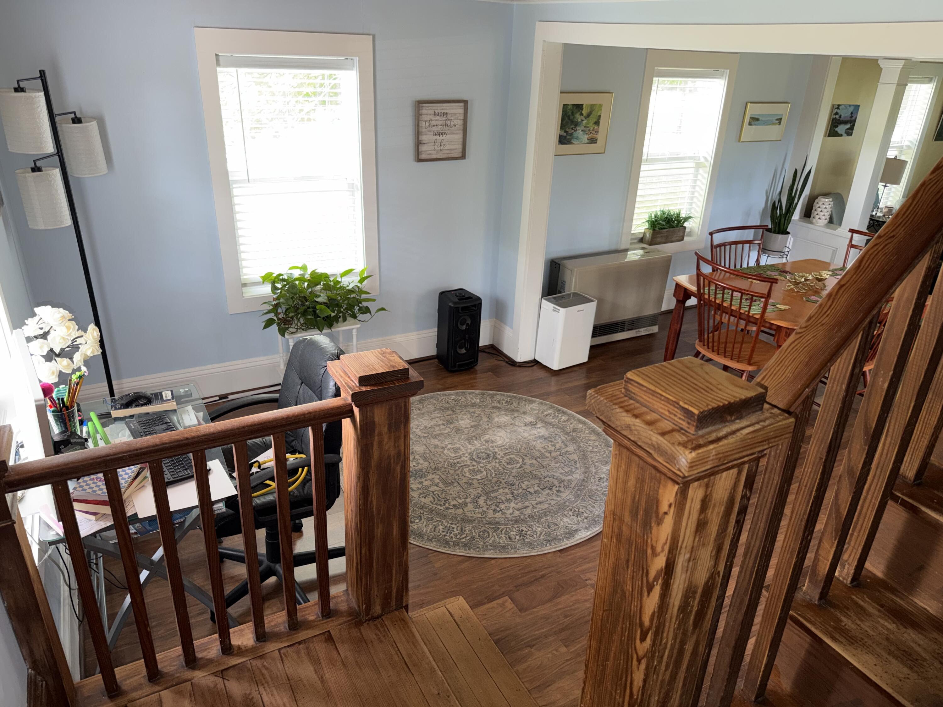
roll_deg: -2.2
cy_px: 354
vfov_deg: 56.8
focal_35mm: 24
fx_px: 654
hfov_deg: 71.6
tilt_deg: -24.9
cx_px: 472
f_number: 1.78
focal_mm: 6.76
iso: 100
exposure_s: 1/20
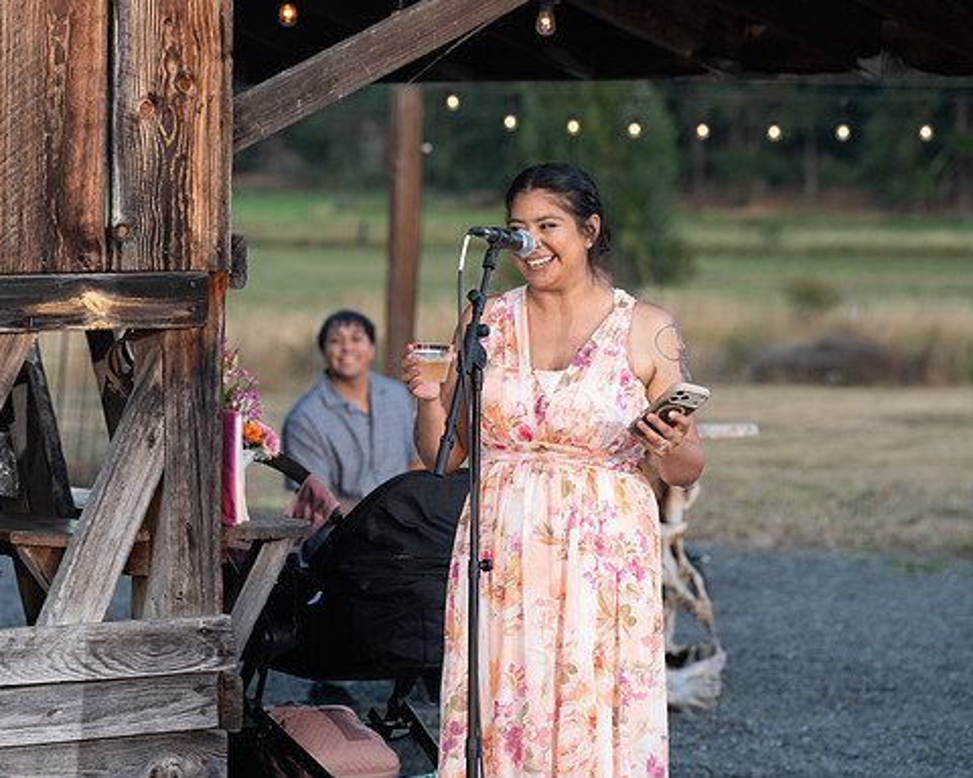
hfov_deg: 11.3
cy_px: 388
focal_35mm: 170
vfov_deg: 9.1
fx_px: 4895
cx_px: 442
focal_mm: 150
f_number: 5.6
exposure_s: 1/125
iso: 320
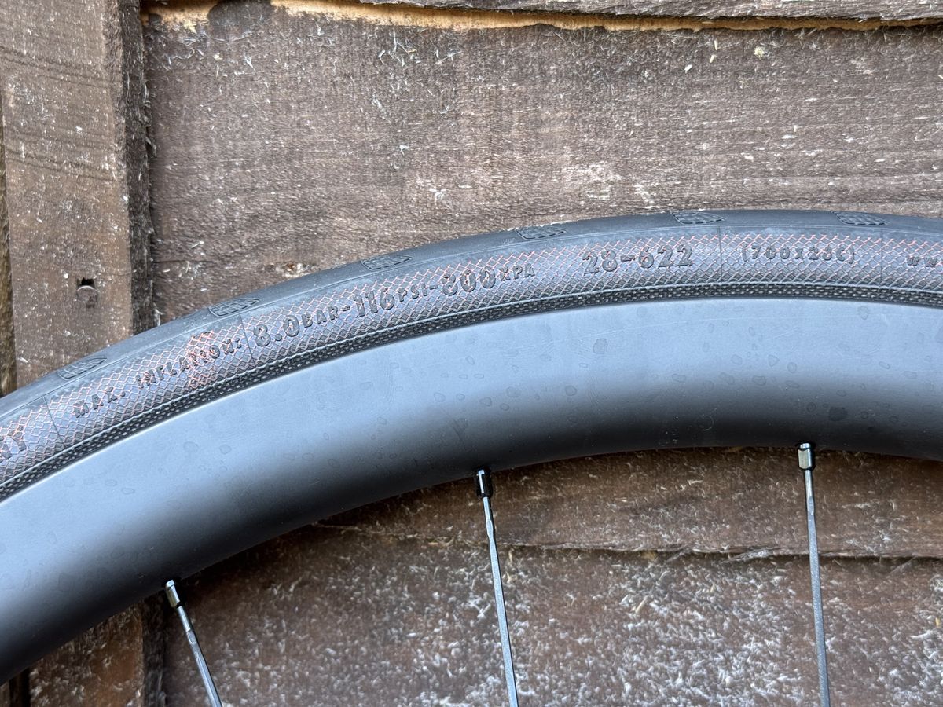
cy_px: 354
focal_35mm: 48
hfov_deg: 39.7
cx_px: 472
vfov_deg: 30.3
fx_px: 1308
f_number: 1.78
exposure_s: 1/118
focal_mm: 6.76
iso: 100
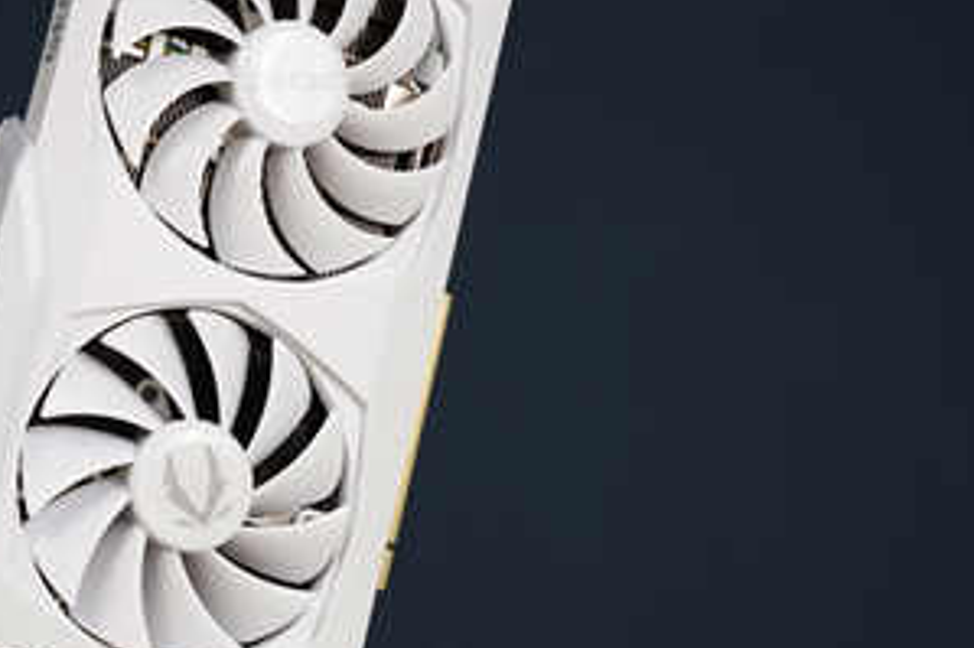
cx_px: 192
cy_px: 272
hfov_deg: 21.7
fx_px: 2510
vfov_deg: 14.7
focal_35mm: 93
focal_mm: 37
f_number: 11
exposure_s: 1/160
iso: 100
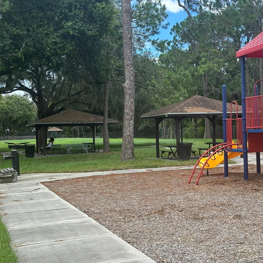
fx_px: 490
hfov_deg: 29.8
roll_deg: +2.3
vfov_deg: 30.0
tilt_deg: -0.1
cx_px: 176
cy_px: 131
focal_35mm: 57
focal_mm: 6.86
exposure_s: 1/1695
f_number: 1.78
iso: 64
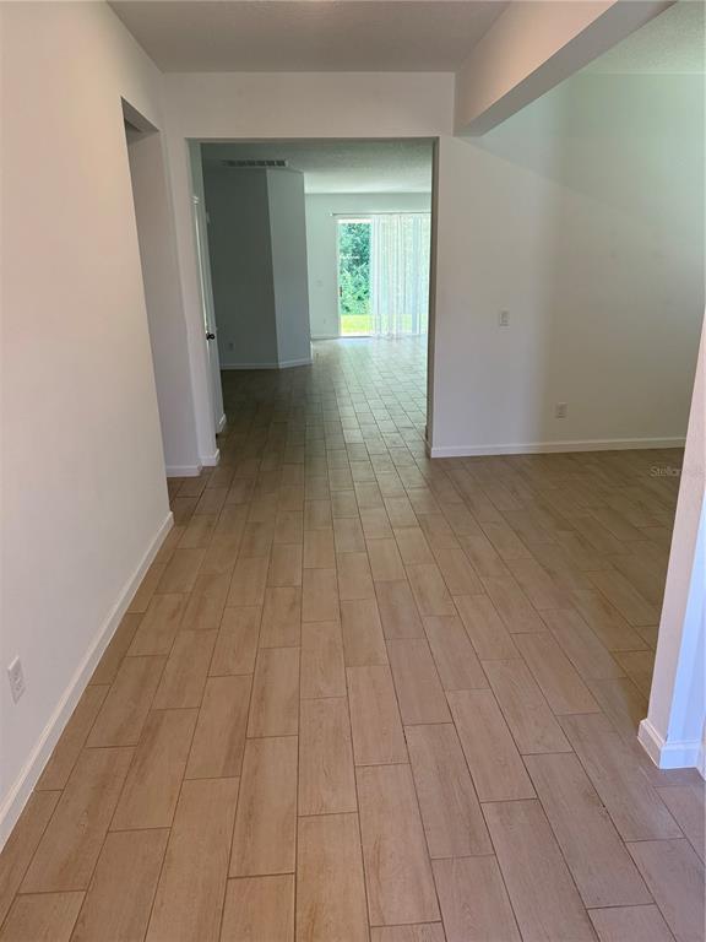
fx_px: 653
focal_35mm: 24
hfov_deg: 56.8
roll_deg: +0.9
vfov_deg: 71.6
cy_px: 471
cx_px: 353
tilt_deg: -18.6
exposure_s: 1/150
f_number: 1.78
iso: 200
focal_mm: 6.76
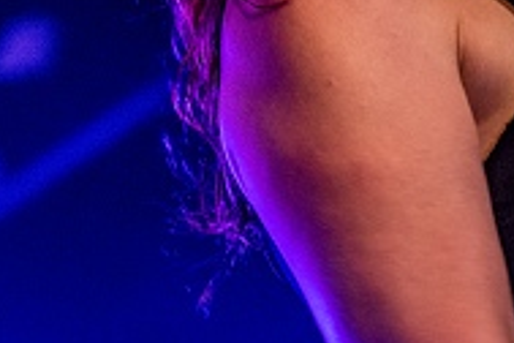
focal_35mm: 611
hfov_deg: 3.4
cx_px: 400
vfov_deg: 2.2
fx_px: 8723
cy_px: -26
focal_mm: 160
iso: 2500
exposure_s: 1/100
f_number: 3.5
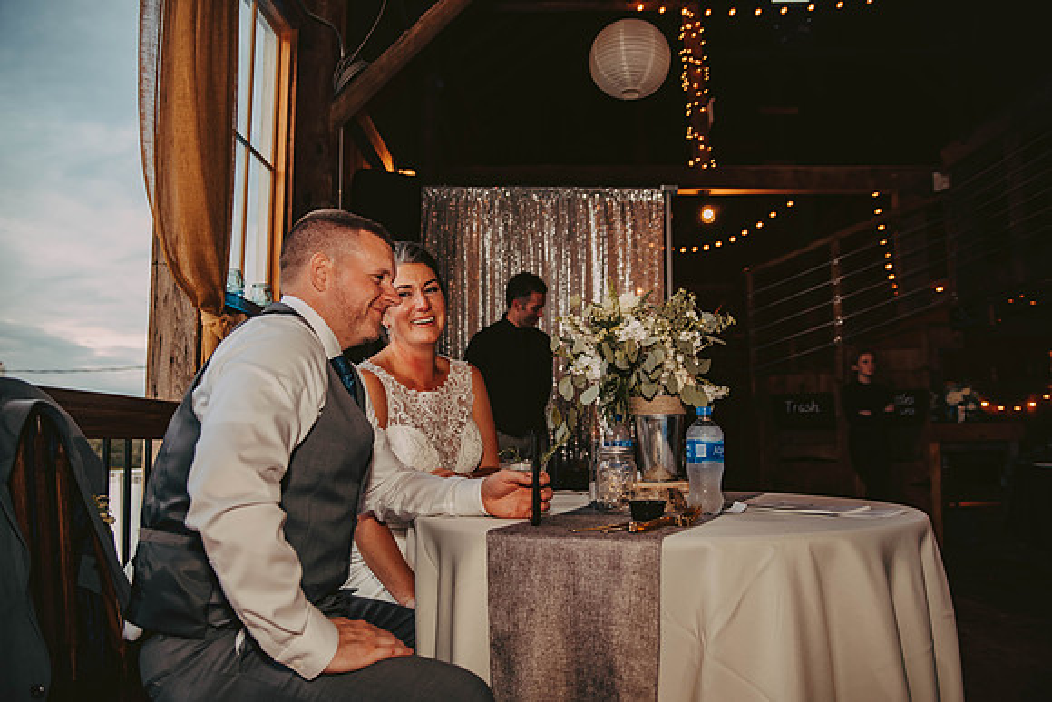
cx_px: 526
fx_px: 818
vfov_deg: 46.4
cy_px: 351
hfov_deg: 65.5
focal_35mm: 28
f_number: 2.8
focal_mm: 28
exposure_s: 1/200
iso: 800
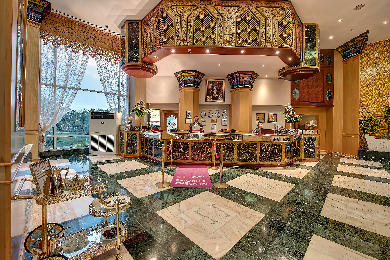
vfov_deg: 81.2
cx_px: 195
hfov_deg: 104.2
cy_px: 130
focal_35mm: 14
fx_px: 152
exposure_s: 1/1.25
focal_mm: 14
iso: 100
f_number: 8
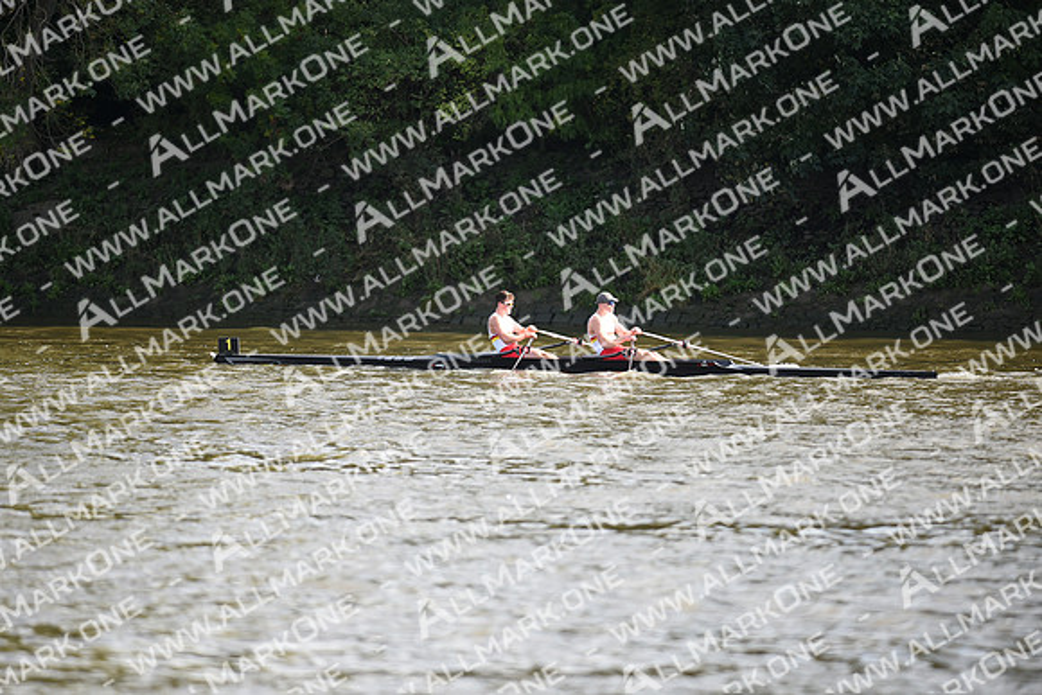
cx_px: 521
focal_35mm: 300
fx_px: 8685
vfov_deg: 4.6
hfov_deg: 6.9
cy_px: 348
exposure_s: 1/1600
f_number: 4
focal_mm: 300
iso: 640
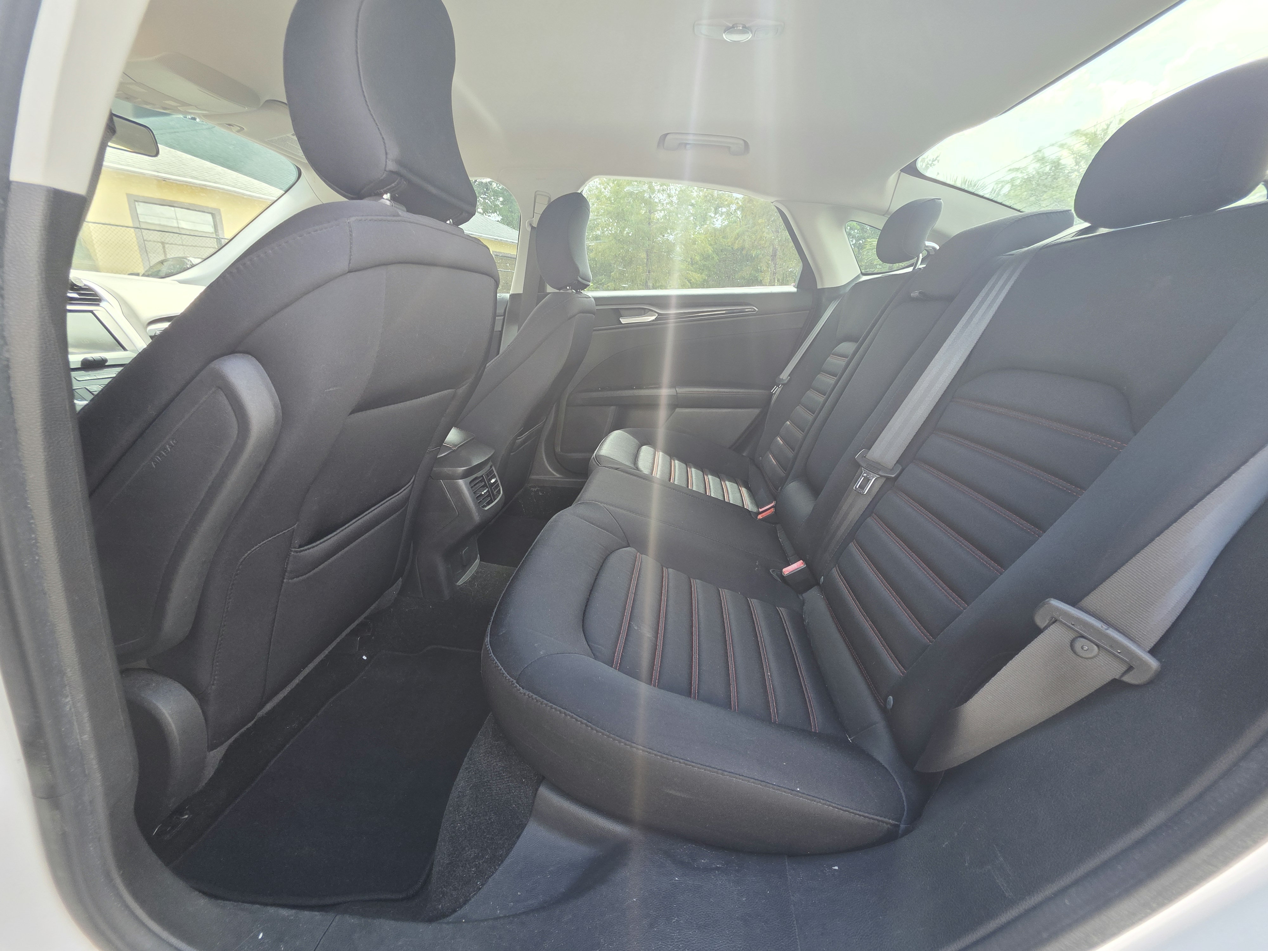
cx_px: 634
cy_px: 476
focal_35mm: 13
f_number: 1.9
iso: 64
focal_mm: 2.2
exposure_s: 1/120
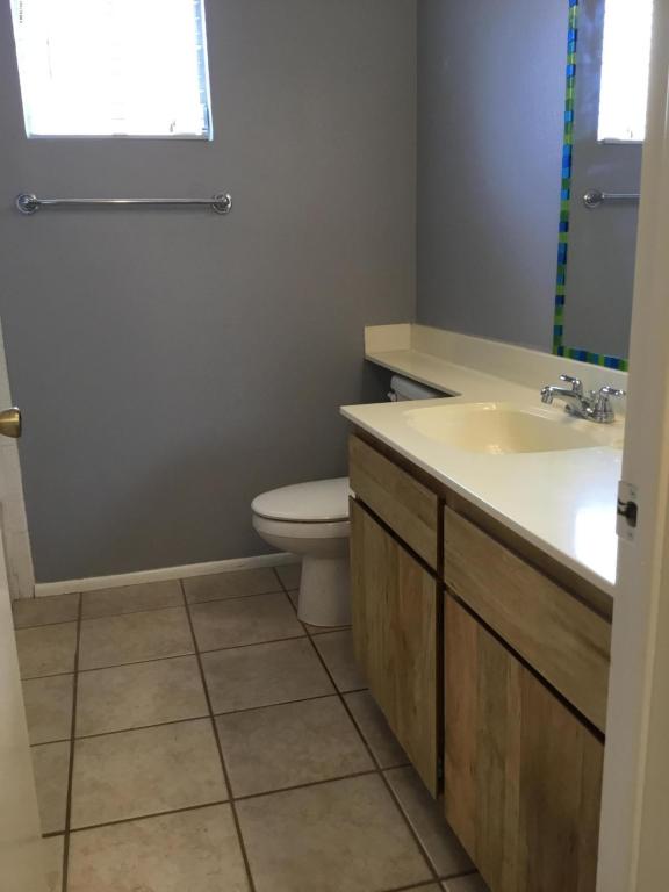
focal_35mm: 31
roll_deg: +0.5
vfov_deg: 58.4
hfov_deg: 45.4
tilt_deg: -14.8
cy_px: 446
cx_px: 334
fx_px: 799
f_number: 2.4
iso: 50
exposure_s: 1/30
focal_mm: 3.3
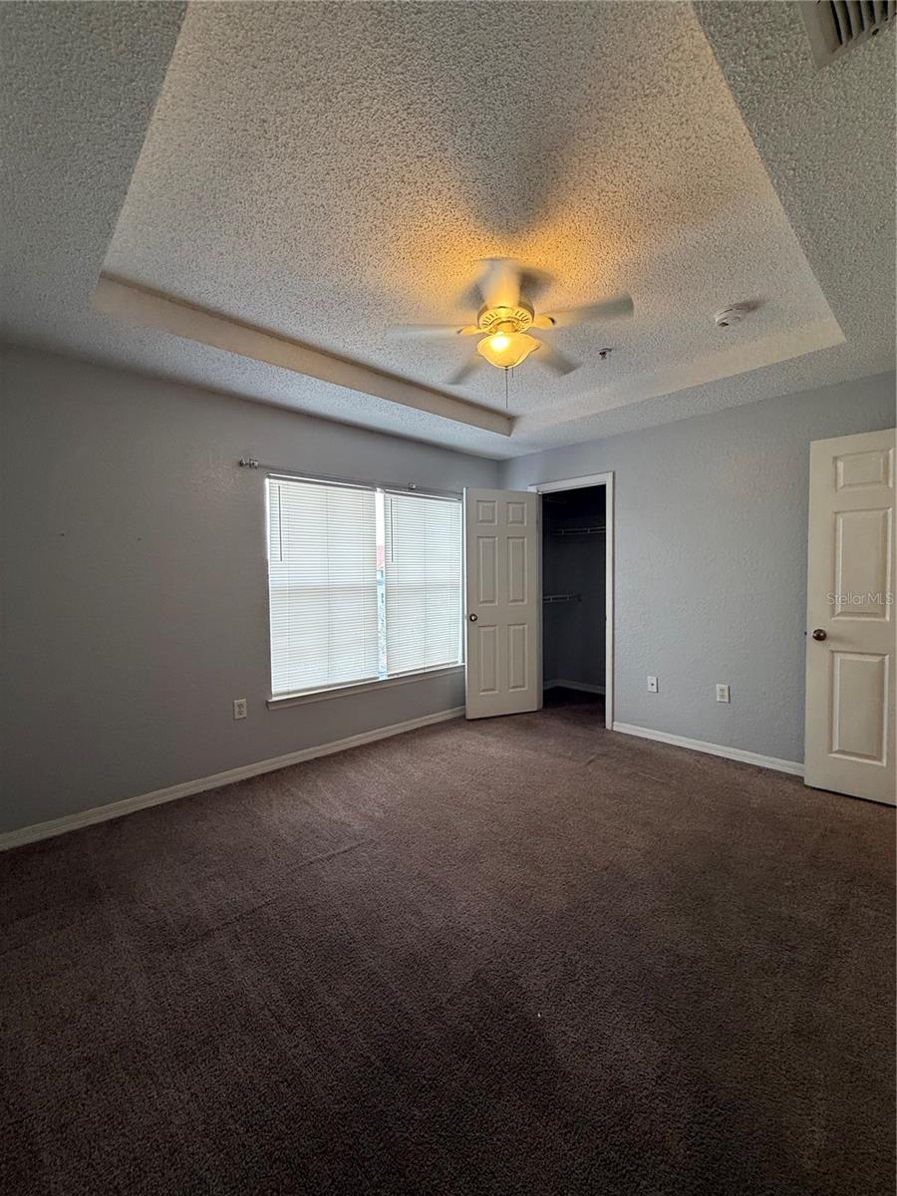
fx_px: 484
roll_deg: +0.3
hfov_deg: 85.7
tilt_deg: -1.2
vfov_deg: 102.1
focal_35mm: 14
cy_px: 598
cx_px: 448
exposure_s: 1/120
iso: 80
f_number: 2.2
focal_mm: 2.22
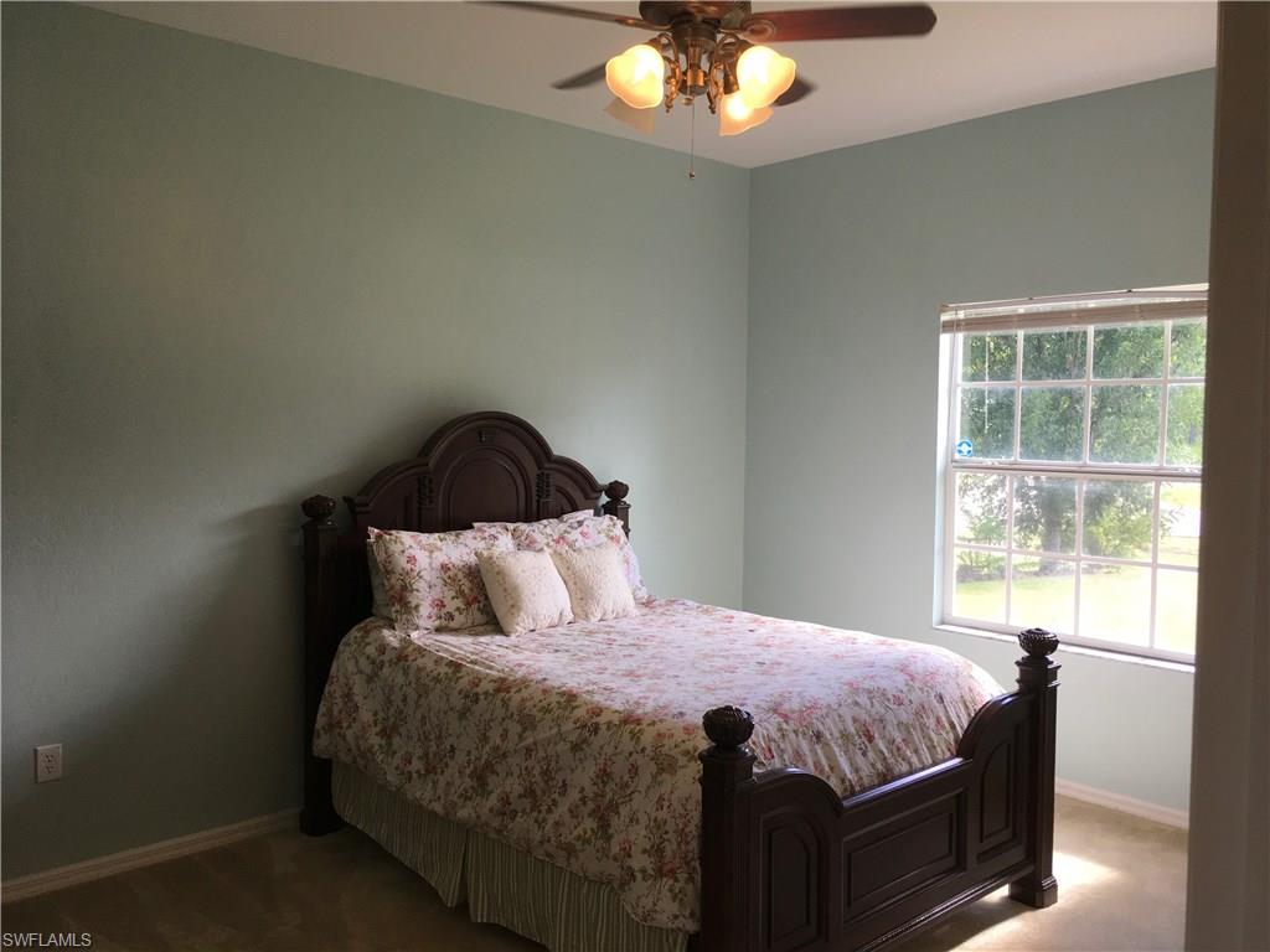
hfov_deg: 61.7
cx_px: 635
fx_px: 1064
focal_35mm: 29
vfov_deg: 48.2
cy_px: 476
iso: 40
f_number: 2.2
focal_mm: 4.15
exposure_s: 1/120
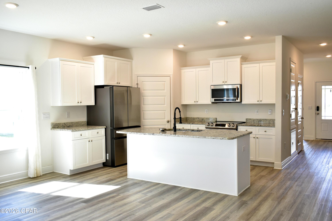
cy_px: 110
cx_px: 166
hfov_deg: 59.5
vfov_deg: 41.7
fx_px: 290
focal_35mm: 32
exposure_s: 1/100
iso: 800
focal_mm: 21
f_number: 5
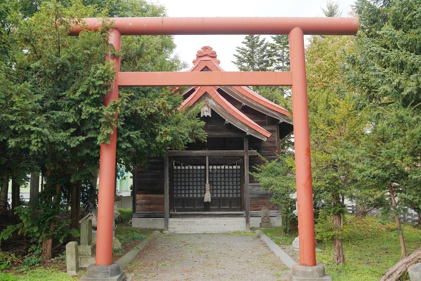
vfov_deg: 41.1
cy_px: 140
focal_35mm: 32
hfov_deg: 58.7
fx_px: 374
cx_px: 210
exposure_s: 1/80
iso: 100
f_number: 4.5
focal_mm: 32
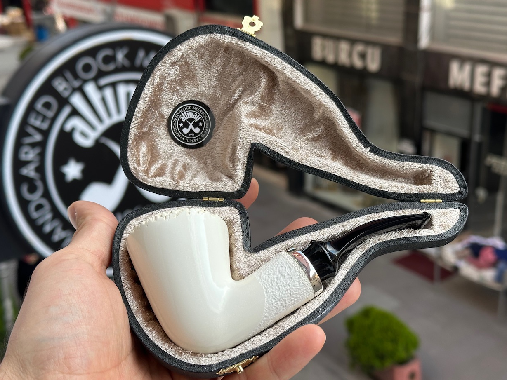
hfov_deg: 38.2
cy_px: 192
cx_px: 261
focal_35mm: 50
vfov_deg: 29.1
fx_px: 732
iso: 64
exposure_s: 1/651
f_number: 1.78
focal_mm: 6.86
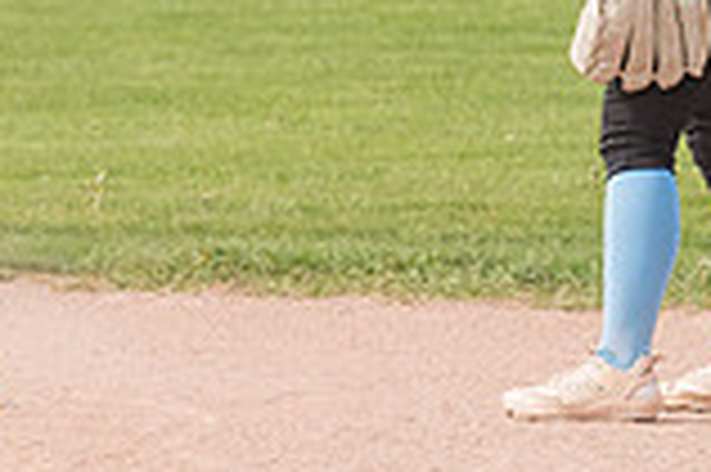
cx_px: -338
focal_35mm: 849
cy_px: 207
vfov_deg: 1.6
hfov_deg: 2.4
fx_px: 16750
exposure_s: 1/1600
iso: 400
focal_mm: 155
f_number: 5.6
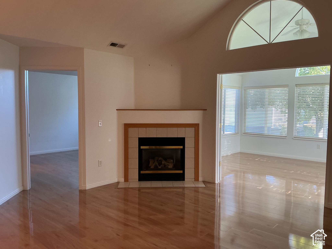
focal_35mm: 29
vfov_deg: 48.2
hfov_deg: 61.7
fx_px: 278
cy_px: 124
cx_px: 166
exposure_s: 1/60
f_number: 1.8
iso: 100
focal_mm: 3
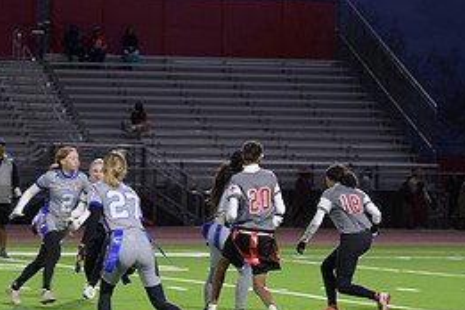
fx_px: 3151
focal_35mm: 244
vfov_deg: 5.6
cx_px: 251
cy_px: 197
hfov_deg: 8.4
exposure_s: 1/200
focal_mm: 110
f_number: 2.8
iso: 1100
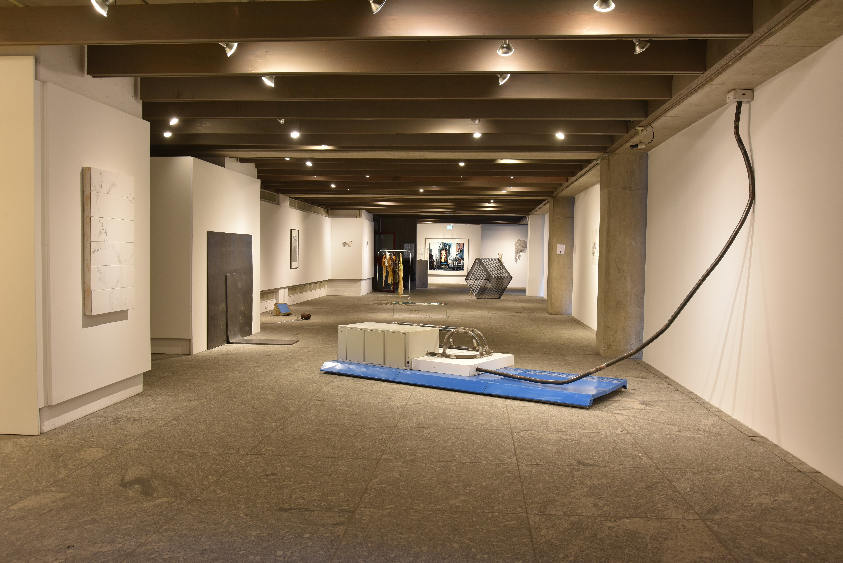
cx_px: 422
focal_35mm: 31
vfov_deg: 42.4
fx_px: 726
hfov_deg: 60.3
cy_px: 282
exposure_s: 1/10
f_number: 8
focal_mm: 31
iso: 400
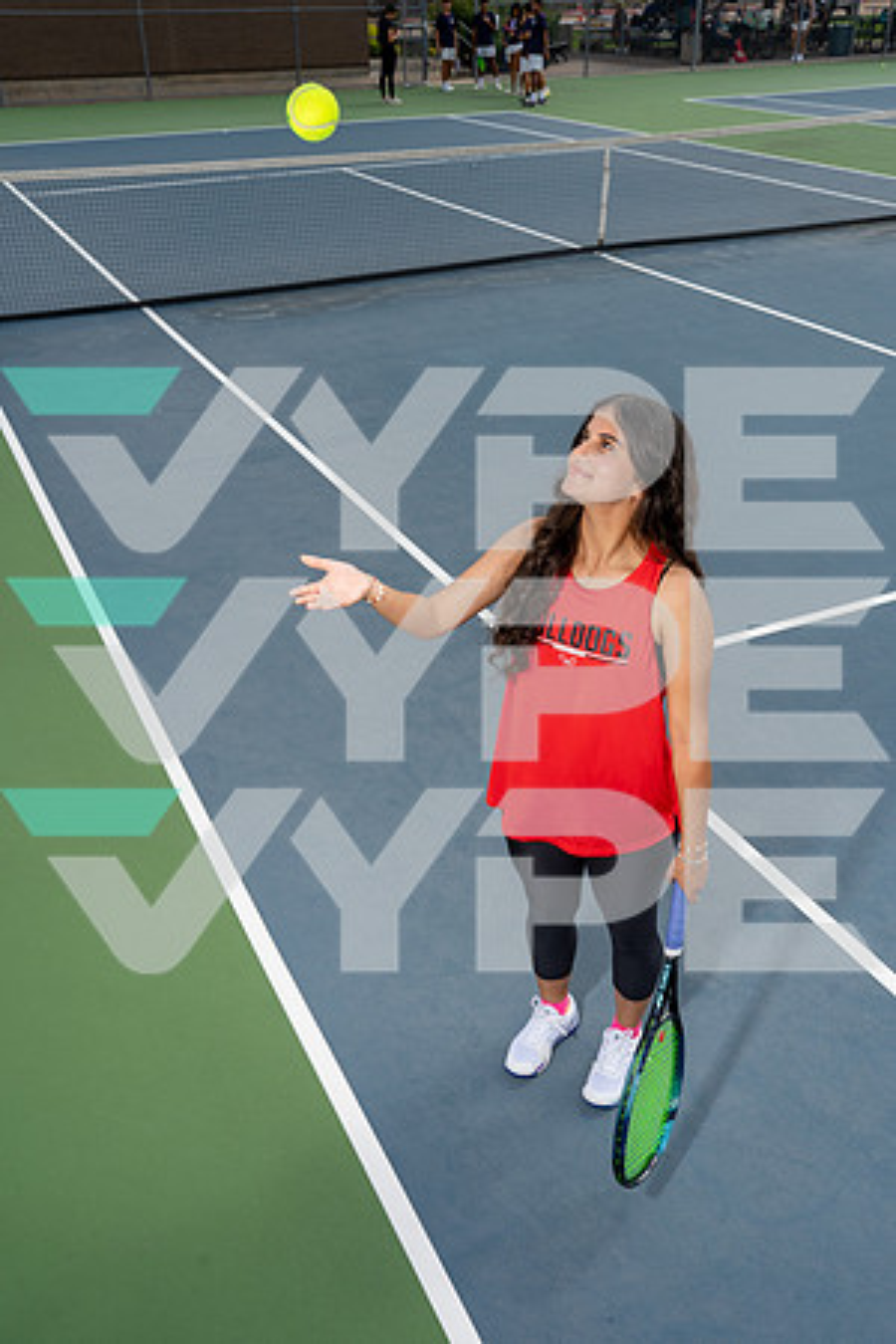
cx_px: 448
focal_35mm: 33
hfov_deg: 40.0
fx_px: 1232
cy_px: 672
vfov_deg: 57.2
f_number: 8
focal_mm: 33
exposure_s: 1/250
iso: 100
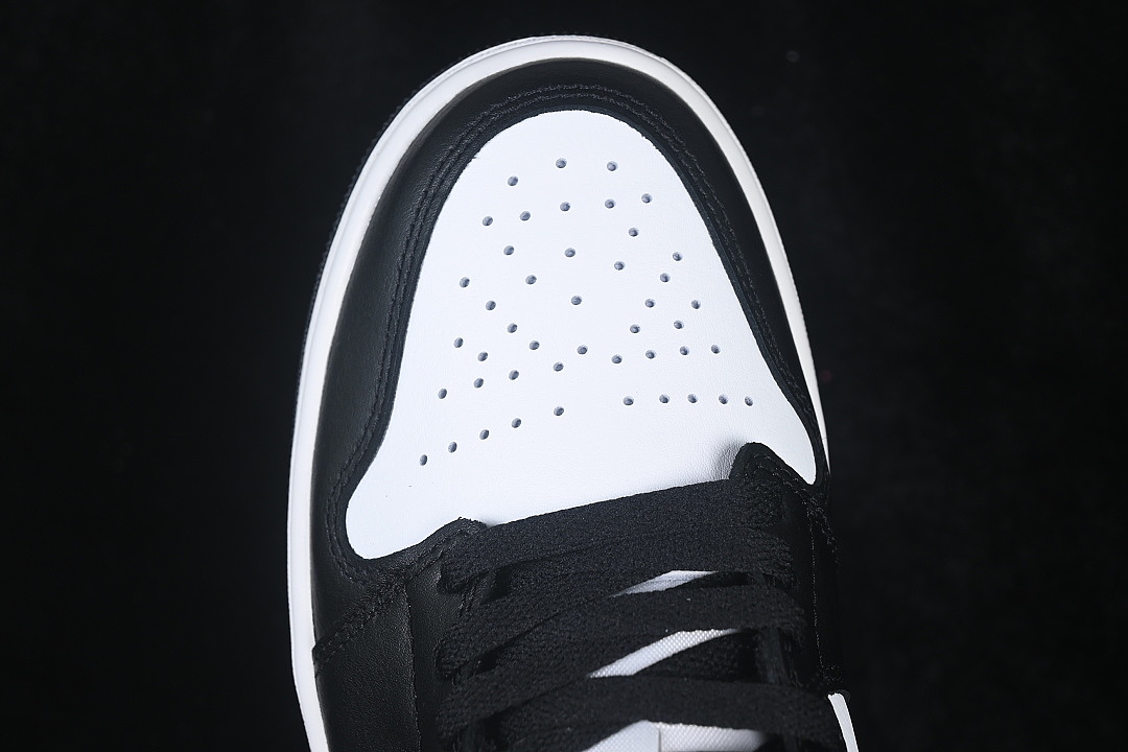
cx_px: 564
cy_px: 376
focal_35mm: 75
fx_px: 2350
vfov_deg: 18.2
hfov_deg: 27.0
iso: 160
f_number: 7.1
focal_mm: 50
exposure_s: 1/60
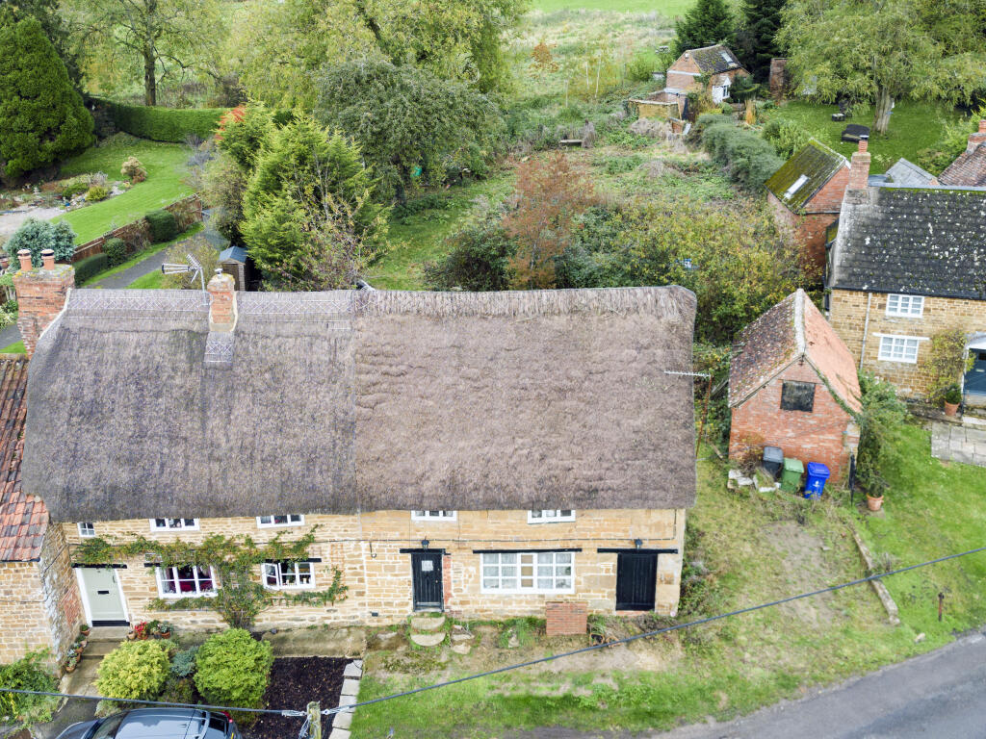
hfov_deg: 71.6
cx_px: 493
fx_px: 684
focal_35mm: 24
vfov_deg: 56.8
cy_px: 370
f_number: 1.7
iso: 100
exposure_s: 1/50
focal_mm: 6.72
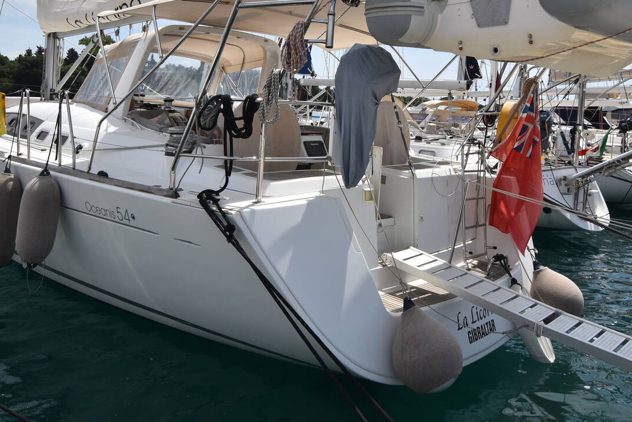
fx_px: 663
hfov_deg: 50.9
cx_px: 292
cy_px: 112
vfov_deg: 34.6
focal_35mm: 38
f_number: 11
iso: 200
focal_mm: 17
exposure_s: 1/500
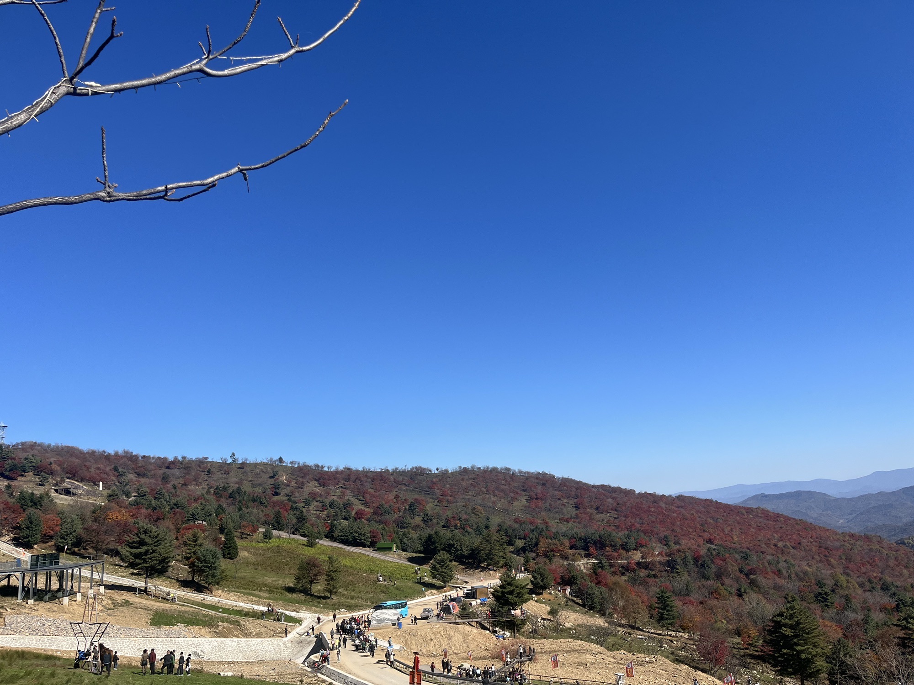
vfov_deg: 53.1
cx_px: 457
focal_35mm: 26
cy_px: 342
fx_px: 687
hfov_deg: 67.3
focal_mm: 5.1
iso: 50
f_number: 1.6
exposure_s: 1/3745
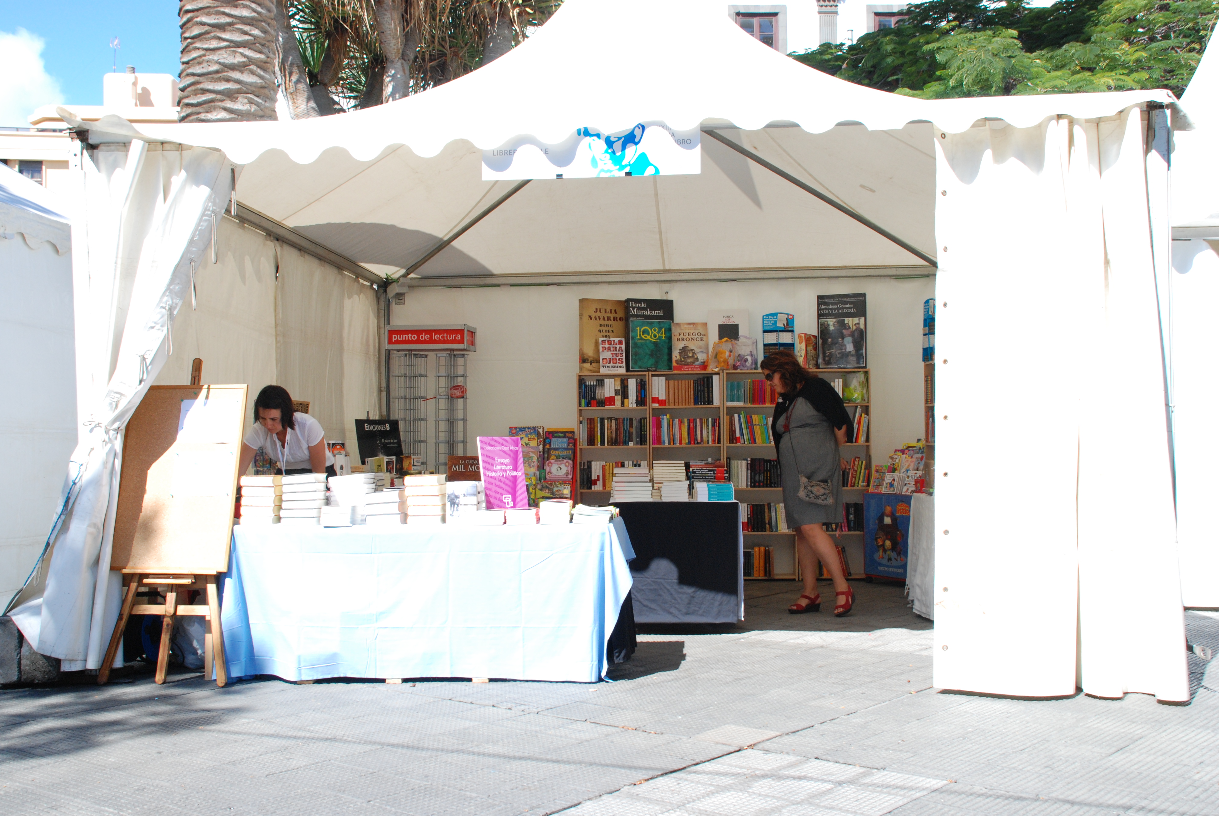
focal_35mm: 36
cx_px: 610
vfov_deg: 37.0
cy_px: 408
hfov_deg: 53.1
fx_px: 1220
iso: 400
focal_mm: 24
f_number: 9
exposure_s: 1/320
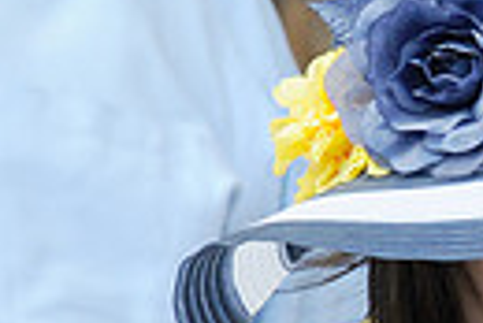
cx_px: 1014
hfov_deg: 1.5
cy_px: 451
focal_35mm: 1335
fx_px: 17931
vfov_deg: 1.0
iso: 400
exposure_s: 1/1000
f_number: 3.2
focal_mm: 200
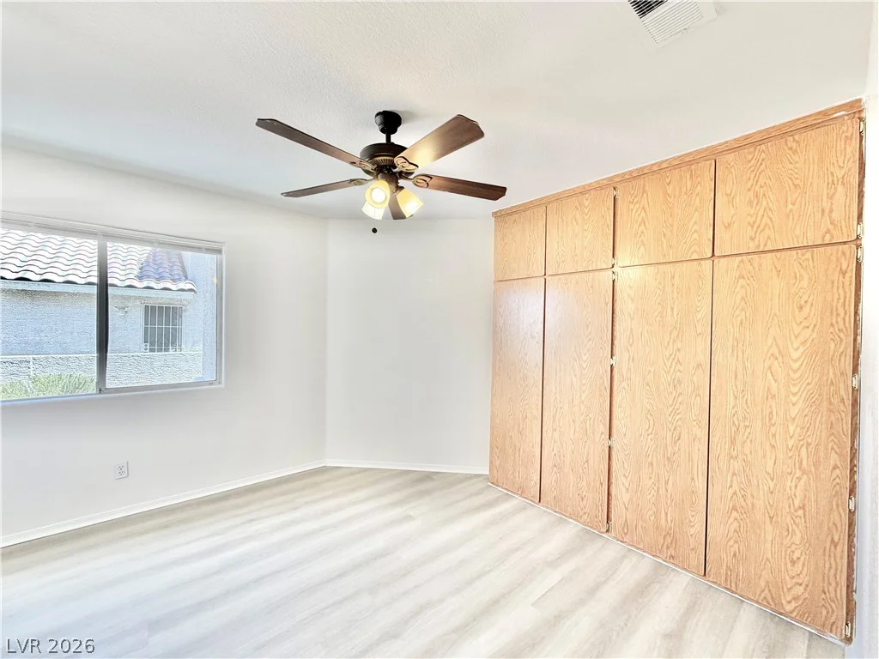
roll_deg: -1.1
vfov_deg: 85.7
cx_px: 440
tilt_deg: -1.2
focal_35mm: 14
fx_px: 356
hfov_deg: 102.1
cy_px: 330
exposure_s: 1/120
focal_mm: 2.22
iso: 125
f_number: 2.2
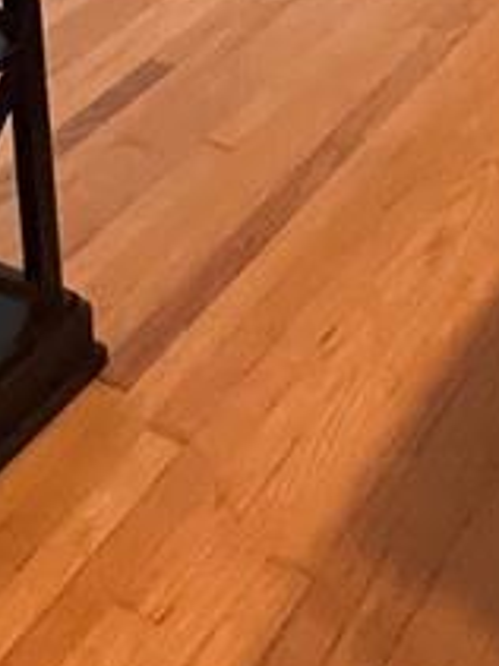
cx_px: 398
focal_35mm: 74
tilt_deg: -9.8
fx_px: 1424
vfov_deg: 20.2
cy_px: -477
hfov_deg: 19.7
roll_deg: +3.0
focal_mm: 1.57
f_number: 1.8
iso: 640
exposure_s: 1/60
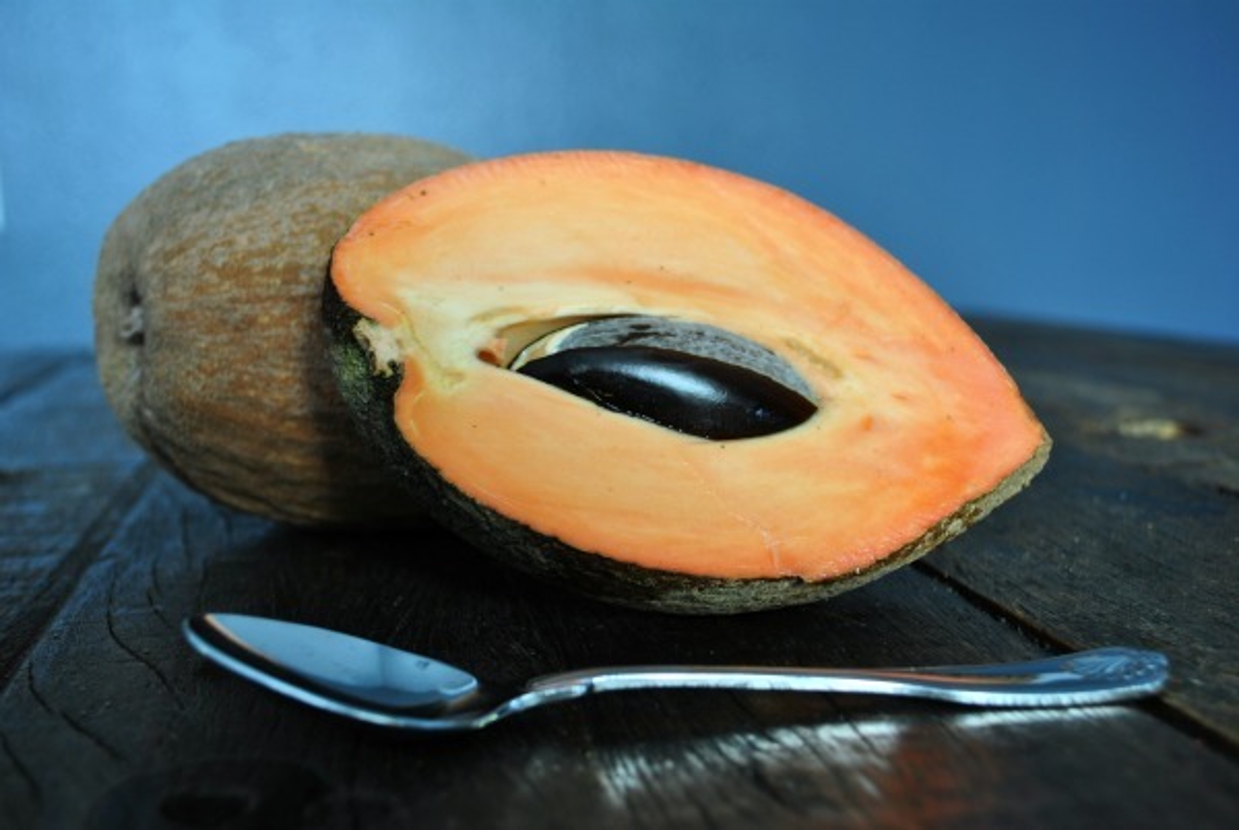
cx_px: 620
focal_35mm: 39
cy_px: 415
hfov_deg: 49.5
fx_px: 1344
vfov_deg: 34.3
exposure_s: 1/8
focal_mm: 26
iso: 100
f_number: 5
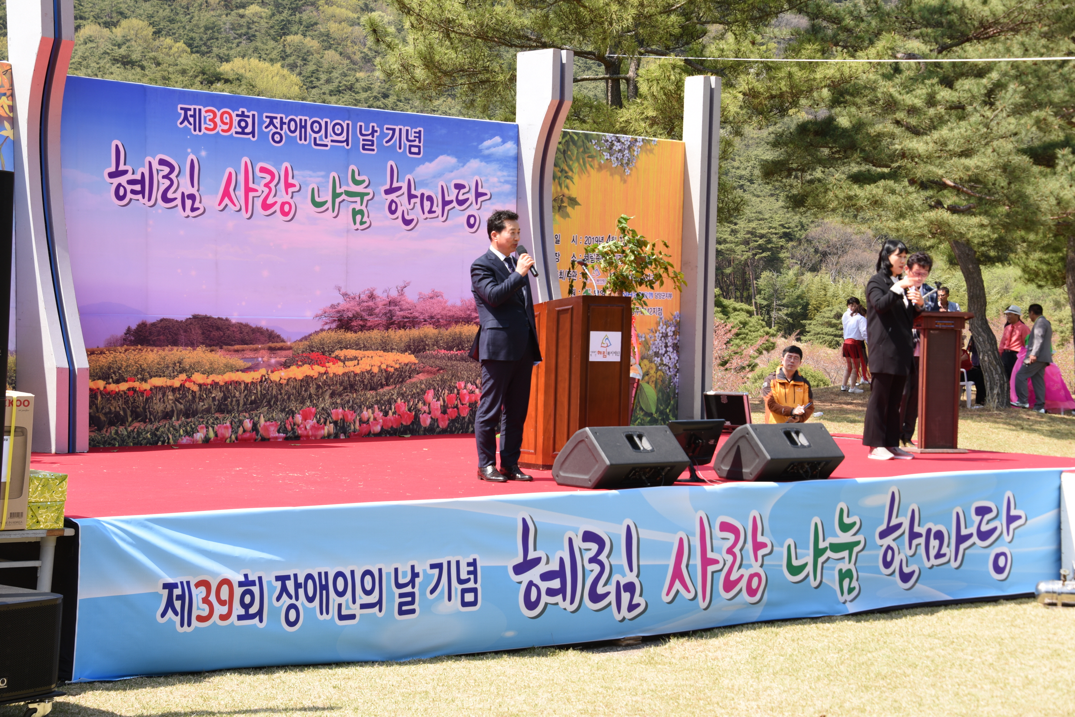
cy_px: 358
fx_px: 2031
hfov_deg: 29.6
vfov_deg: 20.0
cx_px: 538
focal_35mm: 68
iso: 100
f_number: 8
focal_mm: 68
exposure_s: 1/100
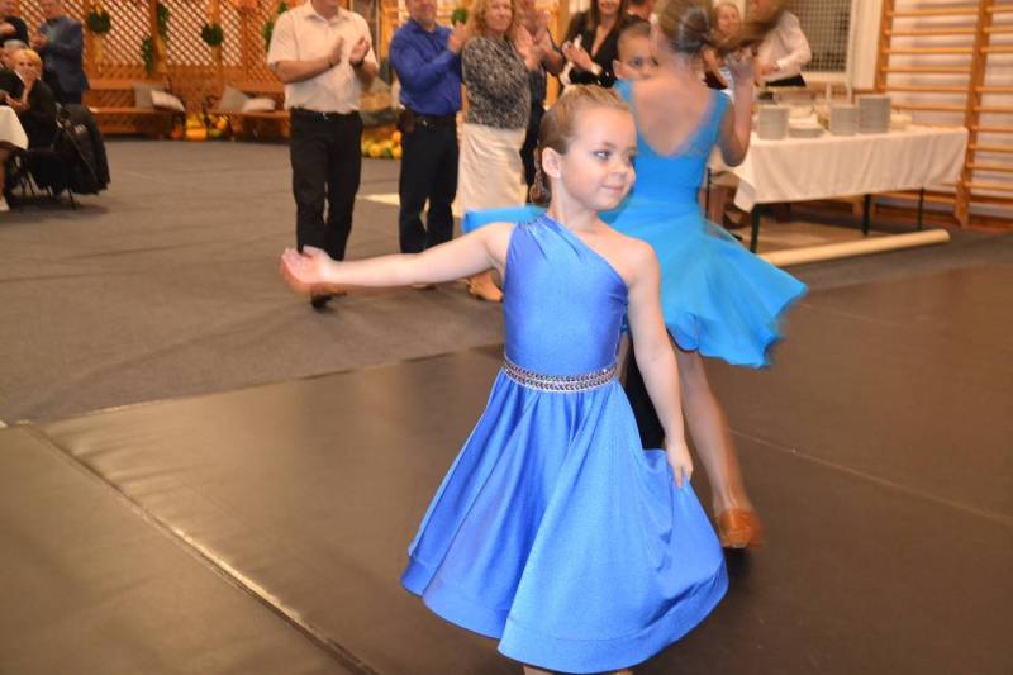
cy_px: 338
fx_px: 1266
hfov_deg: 43.6
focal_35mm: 45
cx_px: 506
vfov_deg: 29.9
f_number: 4.2
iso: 2500
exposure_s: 1/60
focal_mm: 30
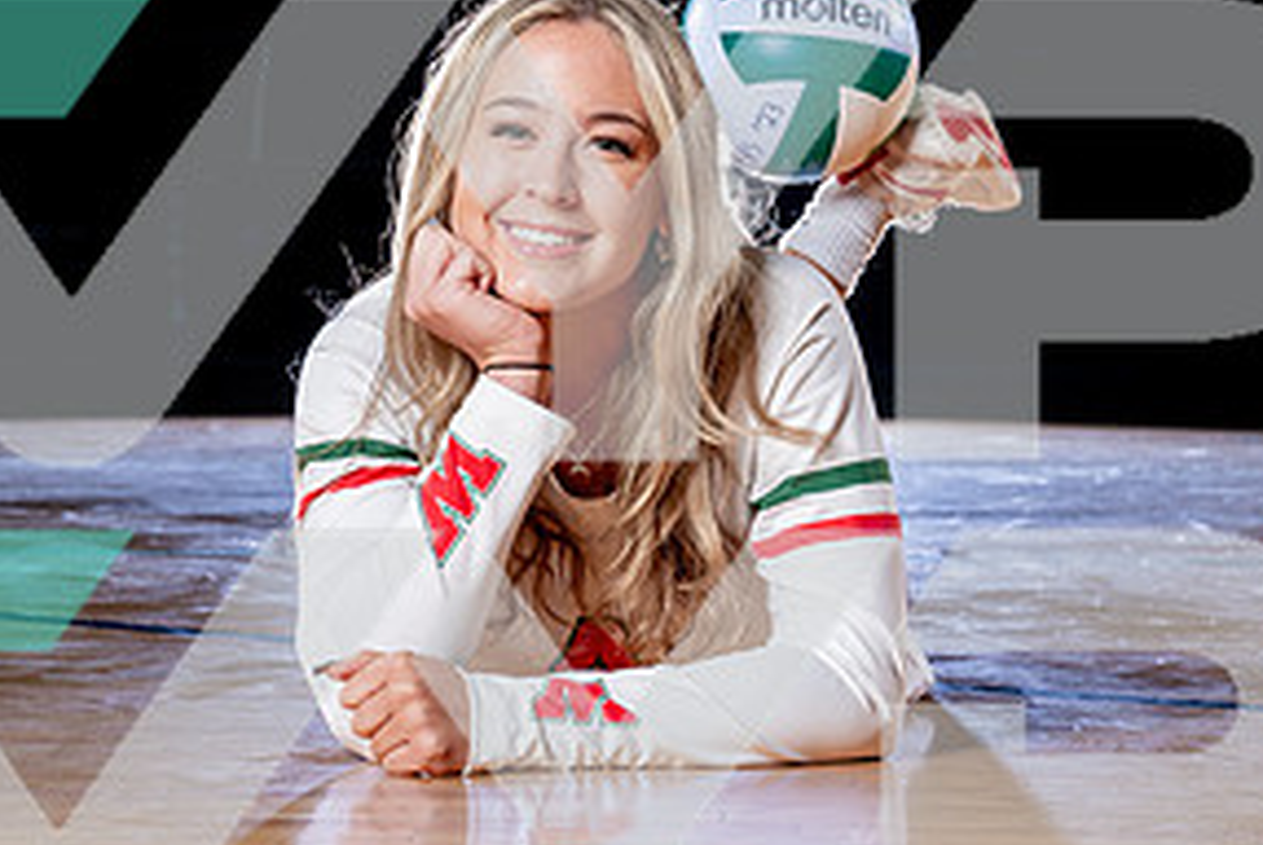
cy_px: 231
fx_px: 5022
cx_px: 810
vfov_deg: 9.6
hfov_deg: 14.3
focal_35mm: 143
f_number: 8
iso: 400
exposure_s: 1/250
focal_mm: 70
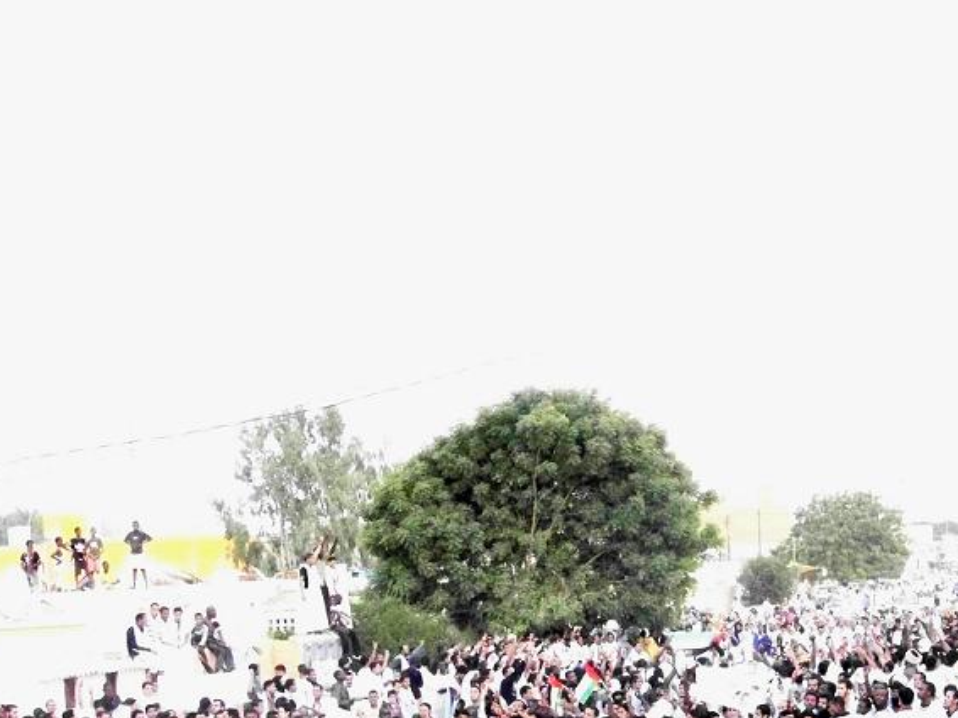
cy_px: 563
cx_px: 553
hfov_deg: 28.1
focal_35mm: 69
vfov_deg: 21.1
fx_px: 1909
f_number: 4
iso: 1600
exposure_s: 1/640
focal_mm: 6.75
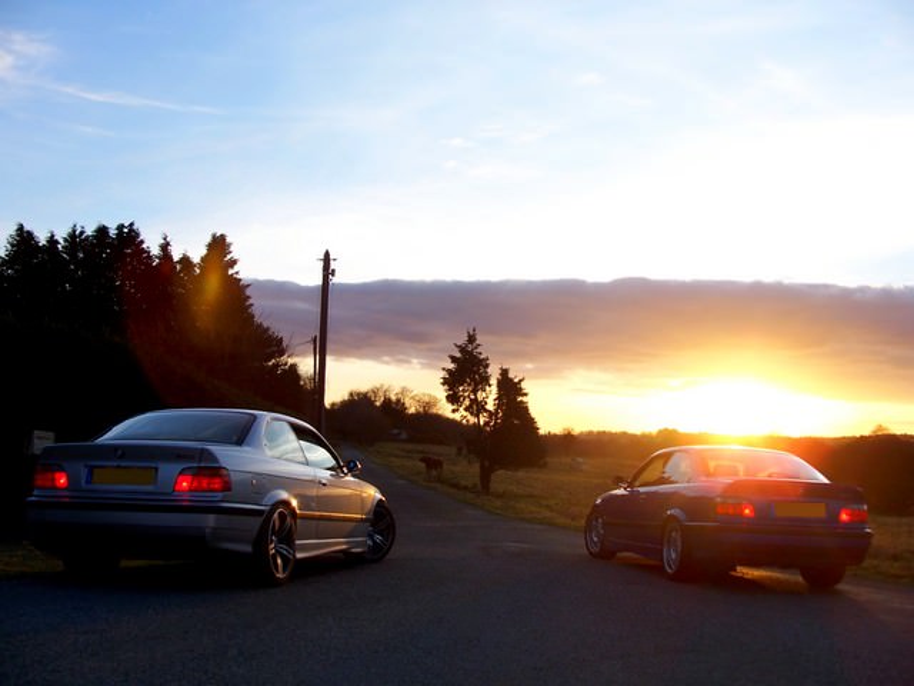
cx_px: 457
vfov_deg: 40.7
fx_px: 924
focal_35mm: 35
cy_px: 343
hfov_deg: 52.6
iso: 80
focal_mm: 6
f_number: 2.8
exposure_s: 1/250
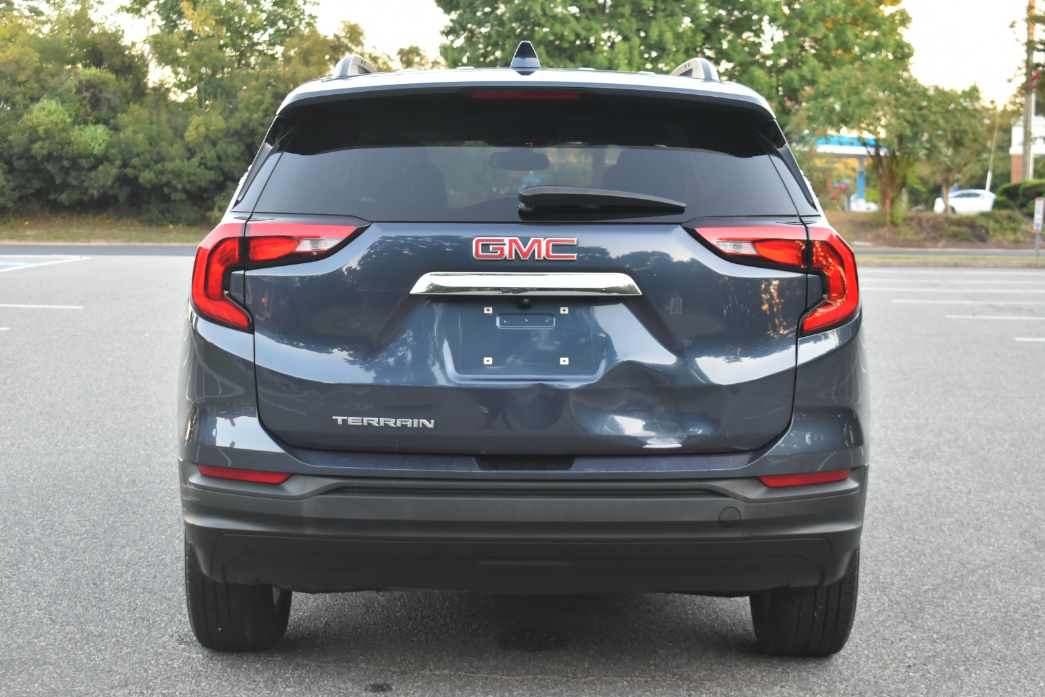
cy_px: 348
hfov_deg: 31.9
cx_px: 522
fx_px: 1829
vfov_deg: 21.6
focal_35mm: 63
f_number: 5
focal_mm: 42
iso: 1100
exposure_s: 1/60
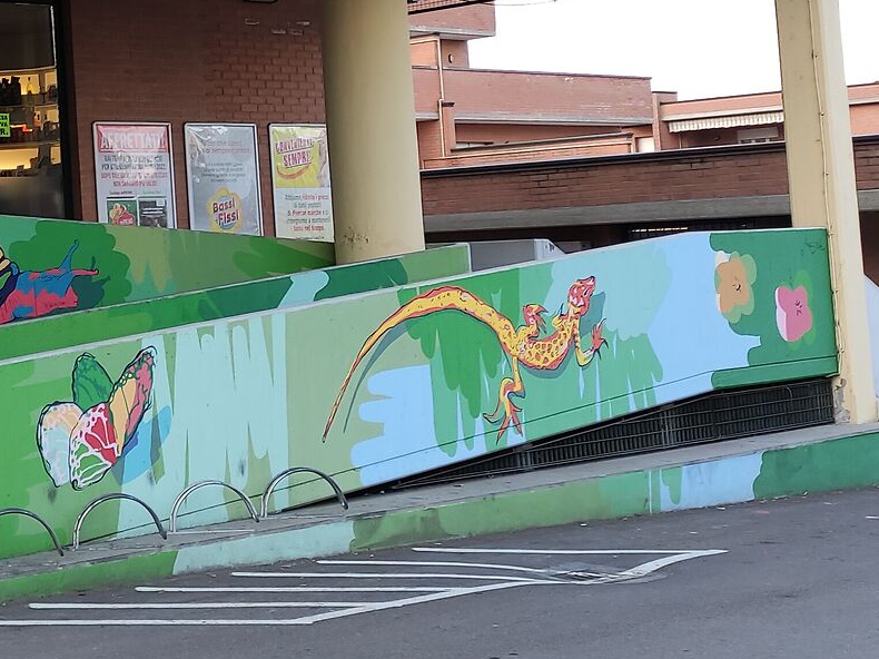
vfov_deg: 19.2
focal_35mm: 76
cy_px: 126
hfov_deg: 23.5
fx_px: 1929
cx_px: -176
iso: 100
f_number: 1.89
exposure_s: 1/103
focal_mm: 5.43
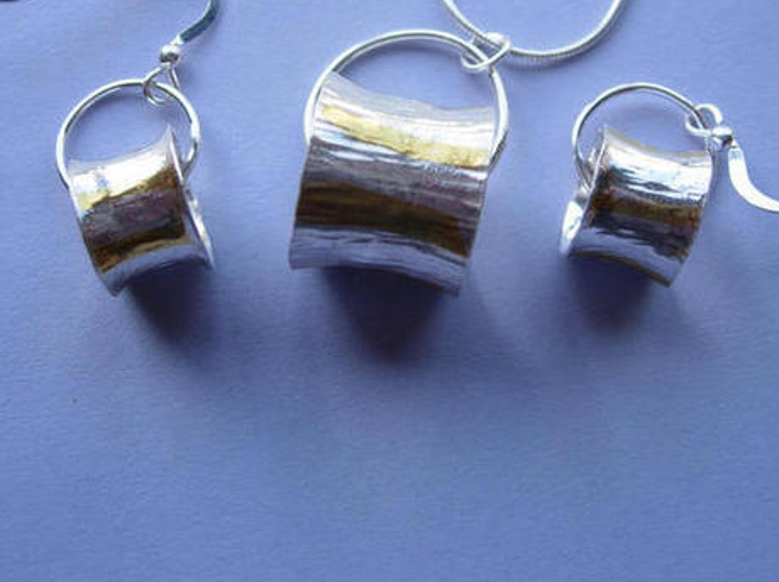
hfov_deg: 36.9
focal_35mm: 52
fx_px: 1169
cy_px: 199
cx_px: 384
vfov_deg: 27.8
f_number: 2.8
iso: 64
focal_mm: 7.8
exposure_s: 1/242
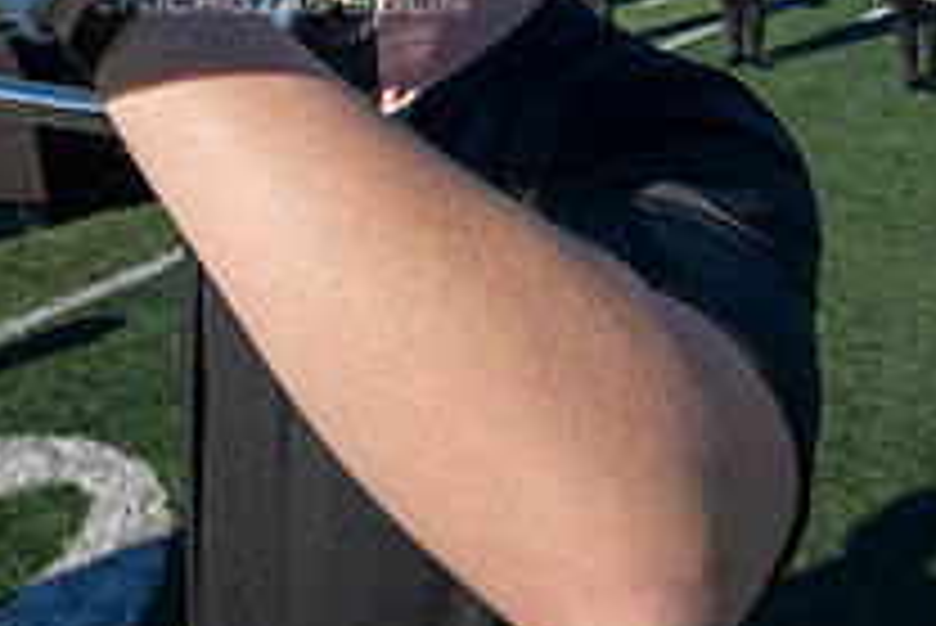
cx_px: 279
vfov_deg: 28.0
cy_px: -200
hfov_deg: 48.3
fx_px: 1015
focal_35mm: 39
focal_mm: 14
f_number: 4
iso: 160
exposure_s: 1/2000
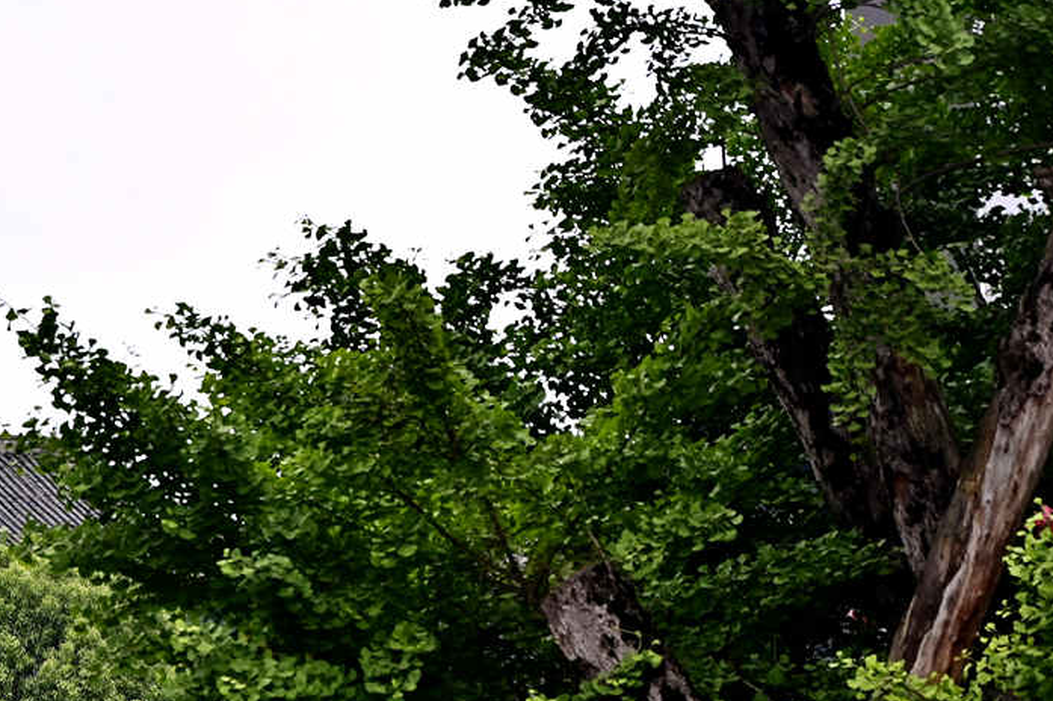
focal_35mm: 267
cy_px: 808
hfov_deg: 7.6
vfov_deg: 5.1
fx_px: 7806
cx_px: -284
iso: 140
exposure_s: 1/400
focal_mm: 93
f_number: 6.3
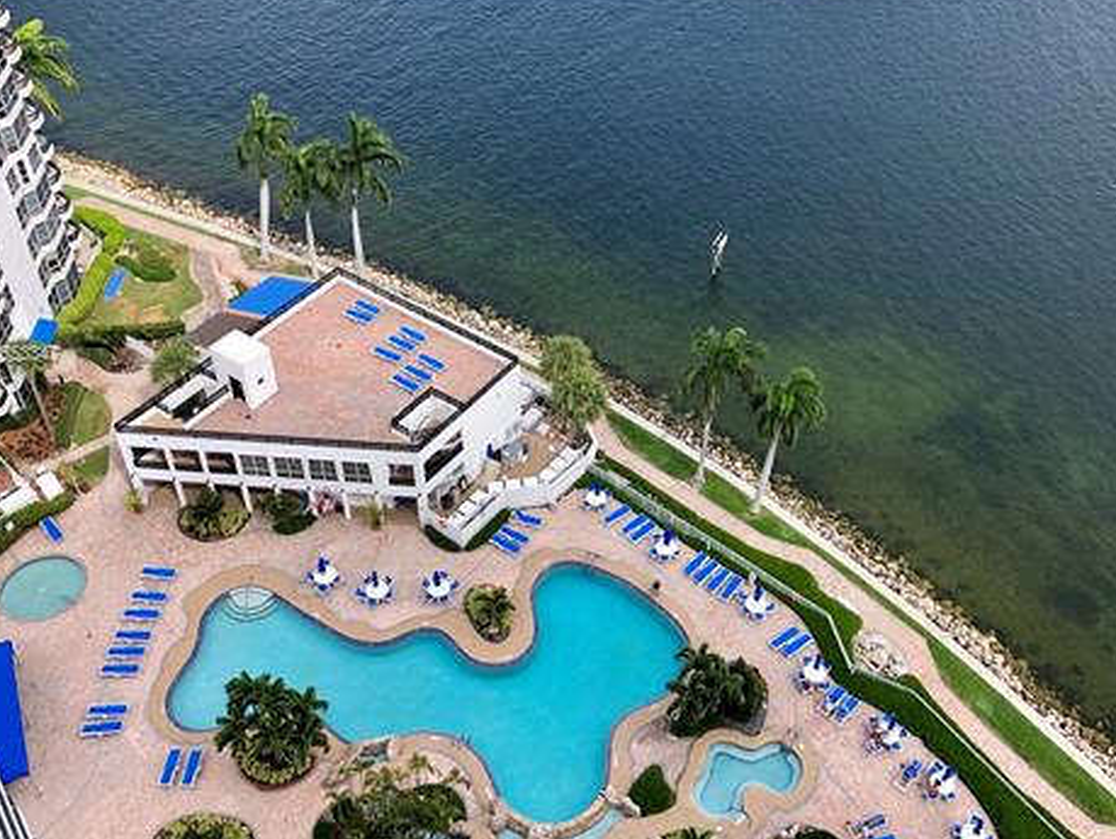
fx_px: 1258
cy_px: 355
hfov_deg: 47.5
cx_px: 688
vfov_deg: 36.8
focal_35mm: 39
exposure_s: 1/648
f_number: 1.8
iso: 20
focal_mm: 3.99
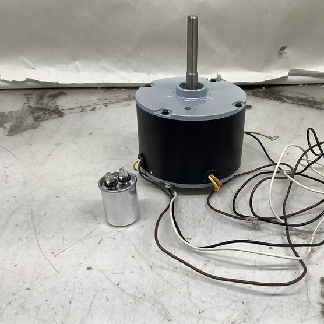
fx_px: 392
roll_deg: +2.0
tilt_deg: -31.6
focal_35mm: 37
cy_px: 162
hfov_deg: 44.5
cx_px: 204
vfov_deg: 44.9
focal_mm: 3.3
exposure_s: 1/100
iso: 50
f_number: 2.4
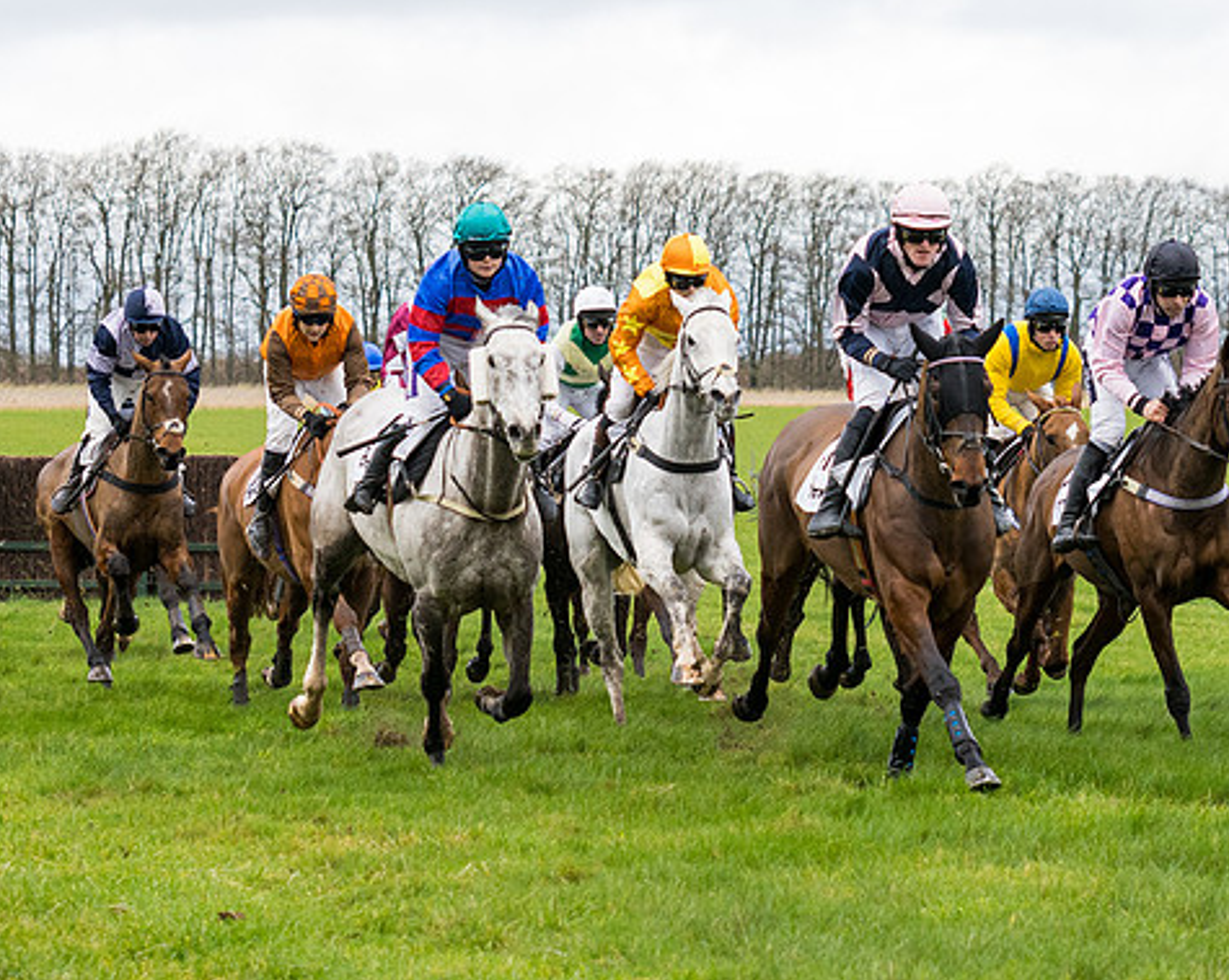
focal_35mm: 212
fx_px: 7703
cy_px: 451
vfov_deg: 7.3
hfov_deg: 9.1
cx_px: 689
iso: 500
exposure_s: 1/1250
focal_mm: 70
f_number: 4
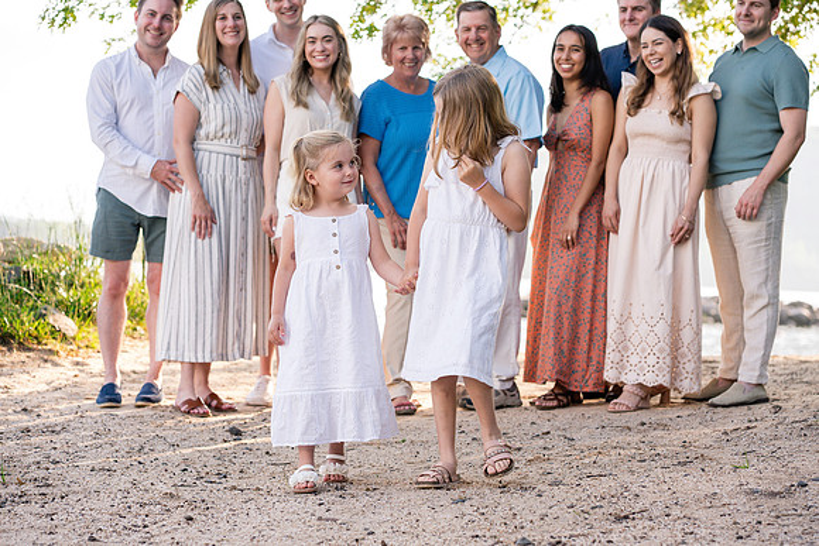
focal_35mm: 87
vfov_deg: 15.8
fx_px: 1974
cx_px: 410
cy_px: 273
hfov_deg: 23.4
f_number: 4.5
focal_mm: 85
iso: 800
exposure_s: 1/800
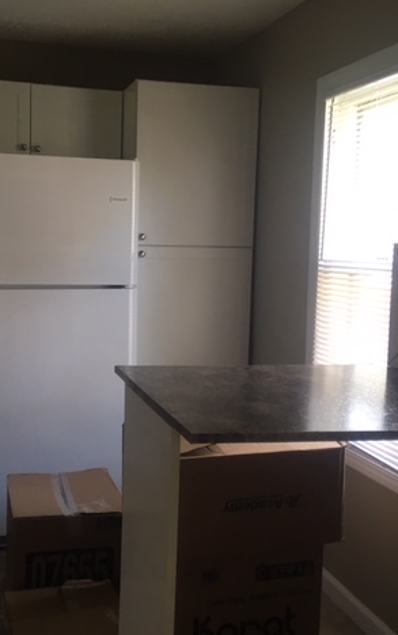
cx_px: 149
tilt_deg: -3.8
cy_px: 320
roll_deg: -1.8
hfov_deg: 30.5
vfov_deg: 47.2
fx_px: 728
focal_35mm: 42
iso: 64
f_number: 2.2
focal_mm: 4.15
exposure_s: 1/30
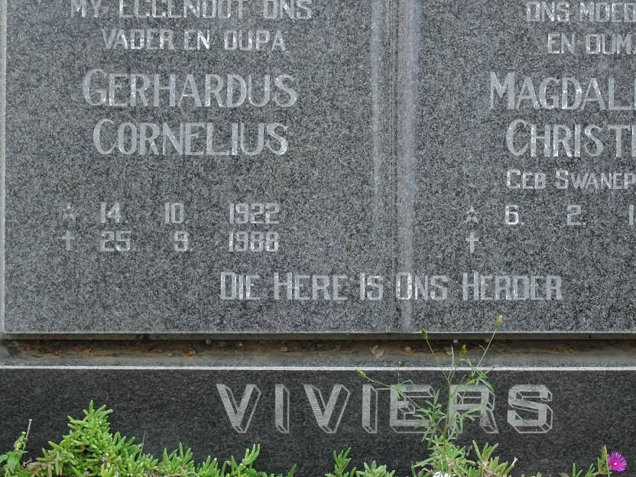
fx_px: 2039
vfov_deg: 13.3
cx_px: 404
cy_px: 186
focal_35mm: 111
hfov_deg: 17.7
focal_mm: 13.6
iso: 100
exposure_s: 1/125
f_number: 5
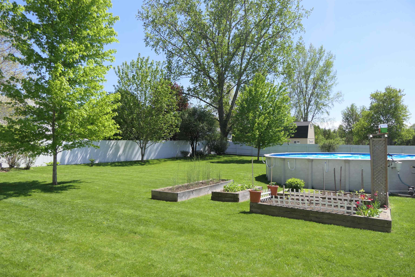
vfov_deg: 53.1
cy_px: 138
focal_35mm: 24
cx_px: 208
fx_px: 277
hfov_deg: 73.7
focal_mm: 8.8
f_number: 3.2
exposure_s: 1/1000
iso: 125
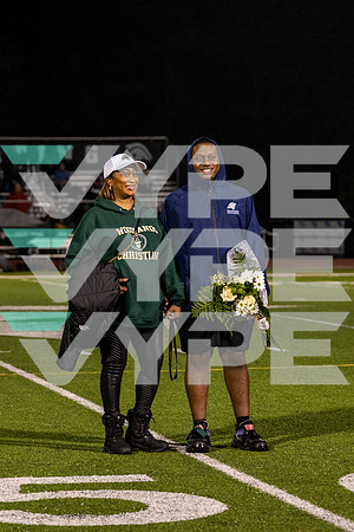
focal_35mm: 155
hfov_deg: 8.8
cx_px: 162
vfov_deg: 13.2
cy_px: 266
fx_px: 2289
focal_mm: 103
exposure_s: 1/125
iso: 1000
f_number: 4
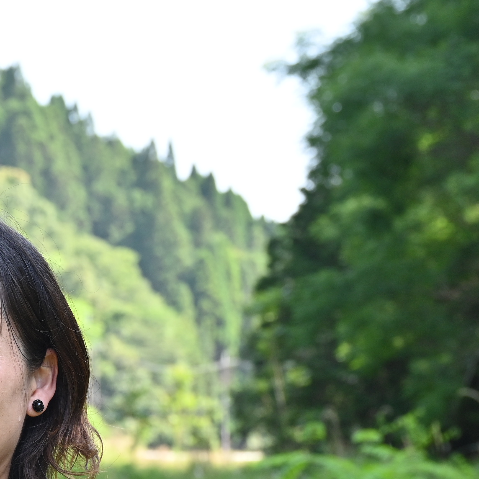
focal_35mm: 141
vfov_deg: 12.2
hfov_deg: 11.8
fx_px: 2207
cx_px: -241
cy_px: 485
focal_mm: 46
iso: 200
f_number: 5.6
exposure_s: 1/250
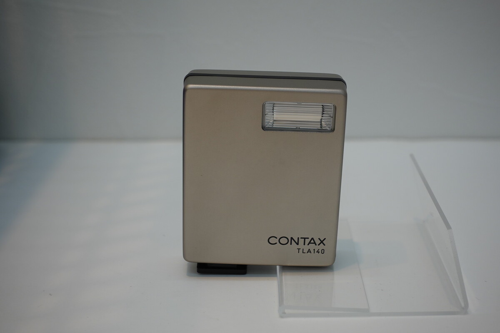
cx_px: 250
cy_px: 166
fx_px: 972
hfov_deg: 28.8
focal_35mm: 70
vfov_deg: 19.5
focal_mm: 25.7
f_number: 4
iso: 125
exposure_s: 1/80
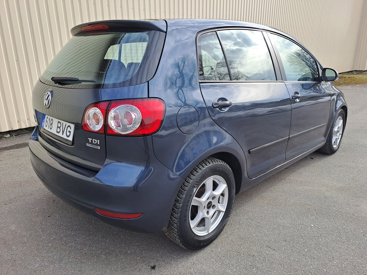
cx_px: 184
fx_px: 265
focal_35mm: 25
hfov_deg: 69.4
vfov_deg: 54.9
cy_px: 138
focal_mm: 4.65
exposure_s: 1/523
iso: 32
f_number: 1.8
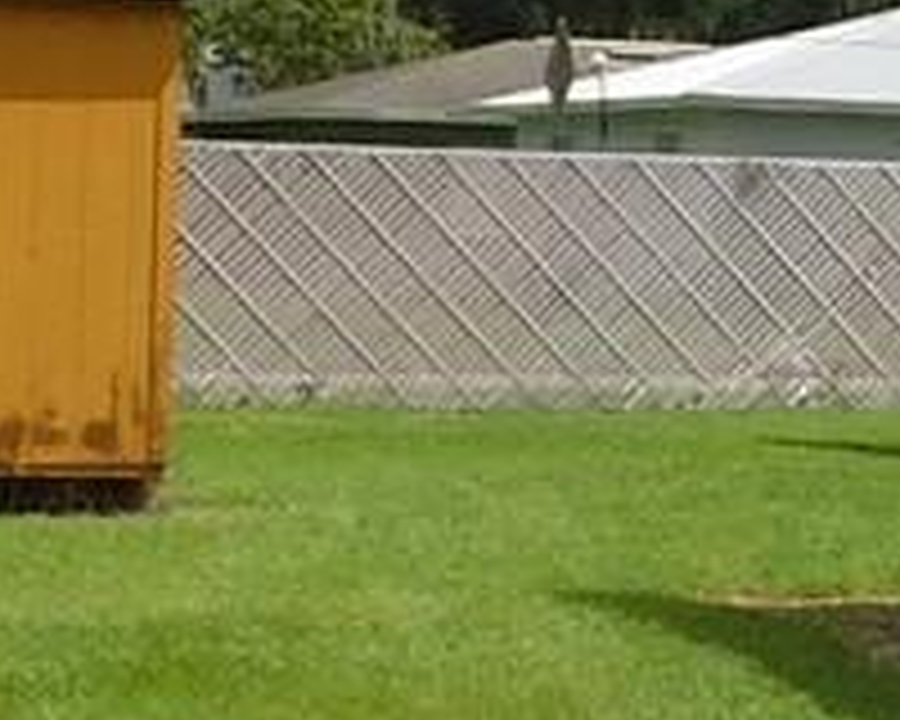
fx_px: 4795
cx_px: 1490
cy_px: 158
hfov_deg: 10.2
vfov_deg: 8.6
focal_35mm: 180
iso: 125
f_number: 6
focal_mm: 4
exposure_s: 1/640
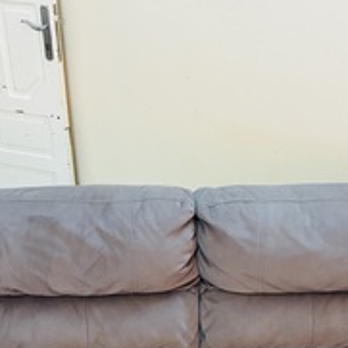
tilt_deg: -34.4
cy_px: 301
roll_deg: -0.2
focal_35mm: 58
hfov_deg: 29.5
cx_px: 187
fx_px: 660
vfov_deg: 28.6
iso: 500
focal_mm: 5.96
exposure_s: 1/60
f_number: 1.6
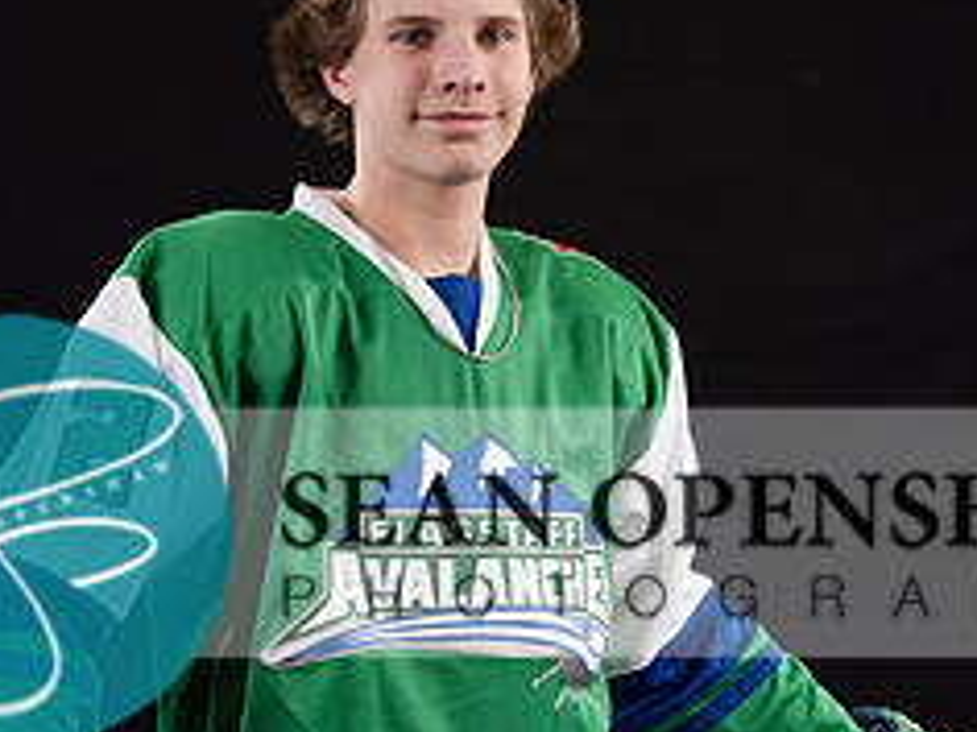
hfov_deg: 18.2
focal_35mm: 108
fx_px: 3048
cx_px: 497
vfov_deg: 13.7
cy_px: 457
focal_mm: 45.7
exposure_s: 1/160
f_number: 3.2
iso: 80
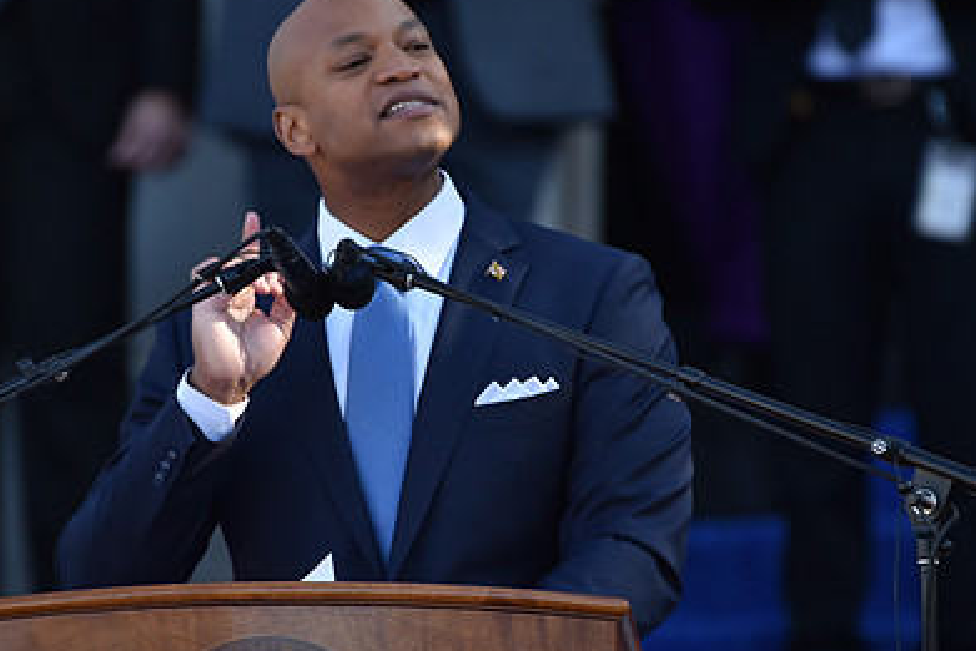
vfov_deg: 1.9
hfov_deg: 2.8
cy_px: 326
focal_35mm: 742
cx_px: 397
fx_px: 20123
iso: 640
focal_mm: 500
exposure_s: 1/1000
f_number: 5.6
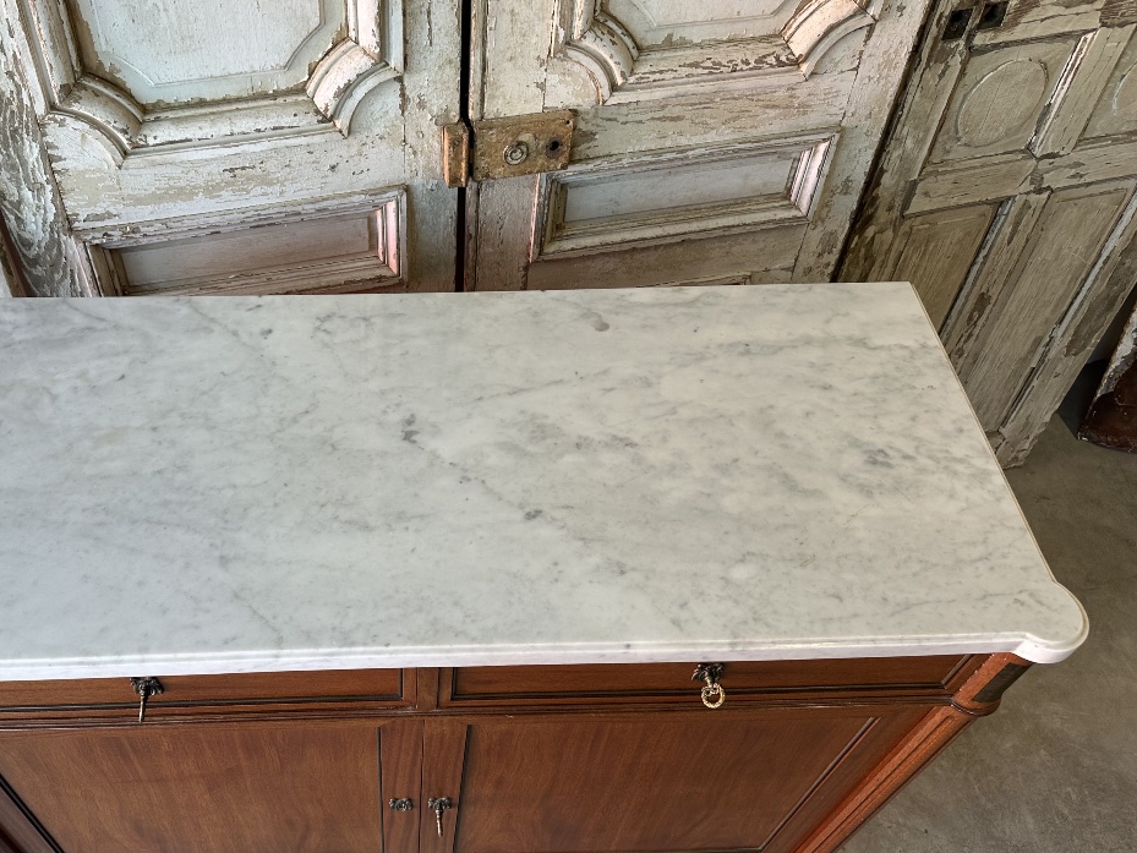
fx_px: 1018
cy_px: 430
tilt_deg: -50.8
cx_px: 408
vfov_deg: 45.5
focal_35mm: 31
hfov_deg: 57.4
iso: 64
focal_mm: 6.86
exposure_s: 1/100
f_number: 1.78
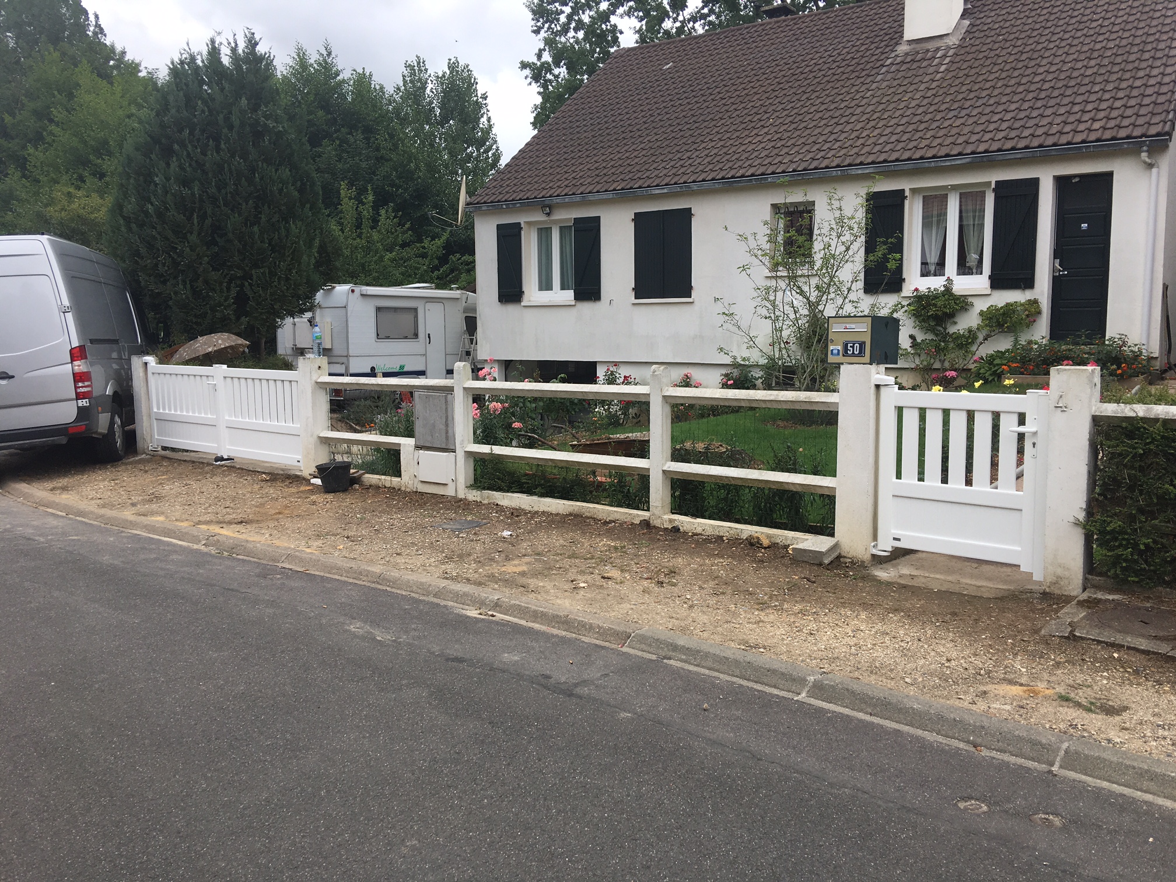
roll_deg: +0.3
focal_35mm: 29
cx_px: 588
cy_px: 441
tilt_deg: -6.7
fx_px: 985
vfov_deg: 48.2
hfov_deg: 61.7
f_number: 2.2
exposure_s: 1/916
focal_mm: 4.15
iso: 25
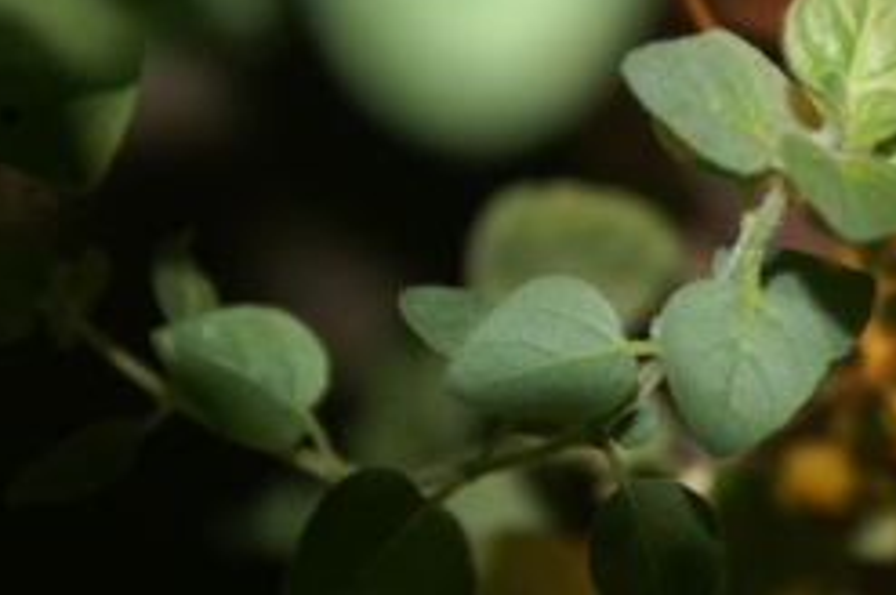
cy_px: -5
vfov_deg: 4.0
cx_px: 1043
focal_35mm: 340
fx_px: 8451
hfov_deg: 6.0
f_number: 5.6
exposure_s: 1/60
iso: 200
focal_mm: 70
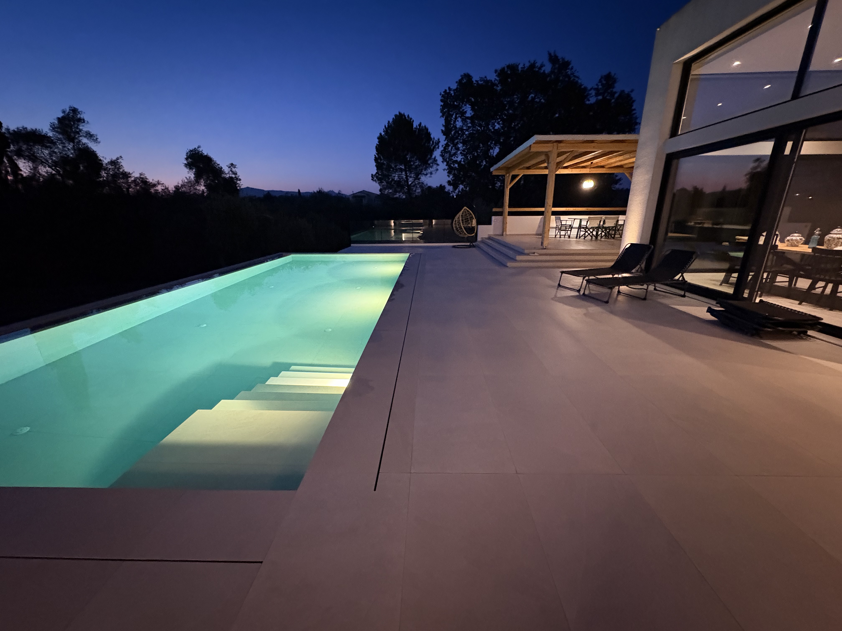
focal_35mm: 14
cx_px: 421
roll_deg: +1.5
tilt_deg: -16.4
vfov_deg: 85.7
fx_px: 341
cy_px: 316
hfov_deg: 102.1
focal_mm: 2.22
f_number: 2.2
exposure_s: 1/33
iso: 1000
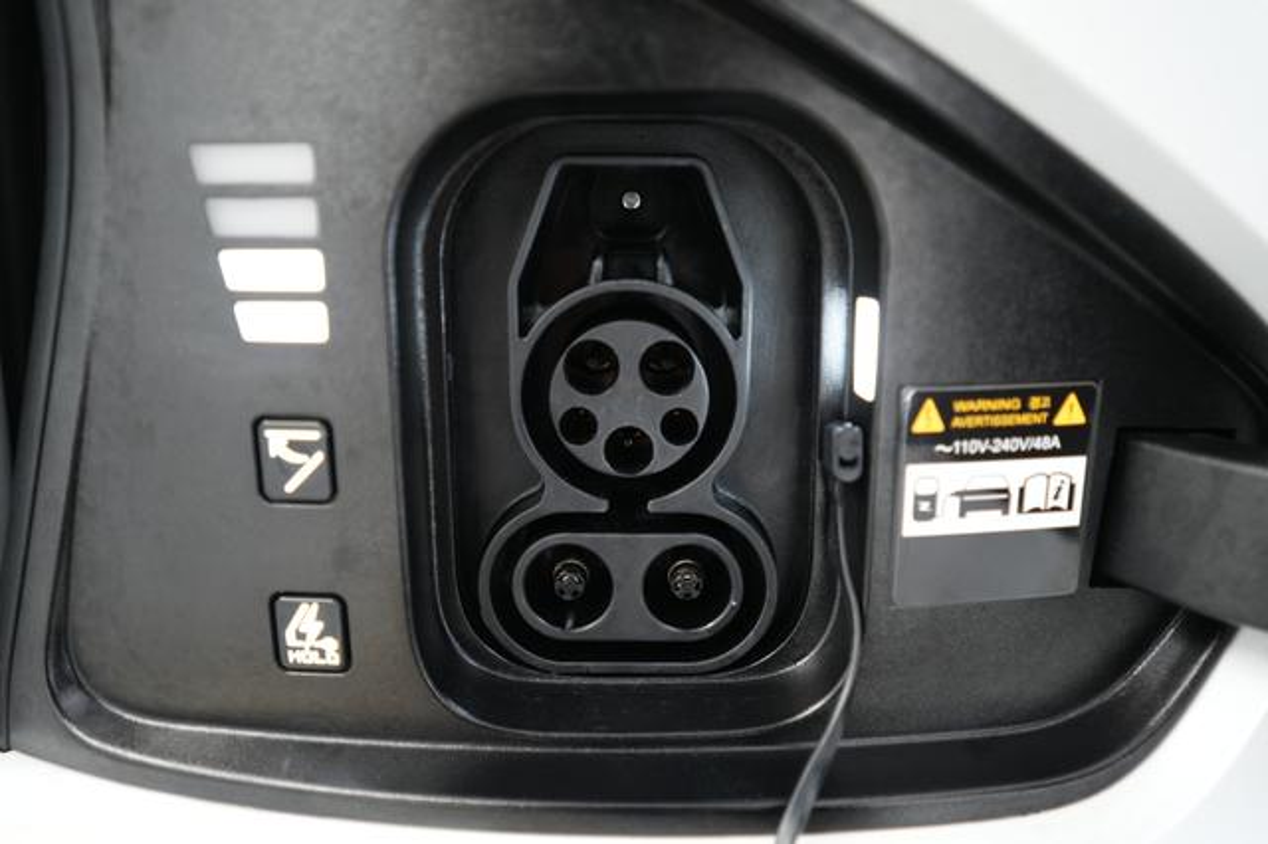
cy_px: 422
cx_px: 634
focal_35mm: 28
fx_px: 986
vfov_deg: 46.4
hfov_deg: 65.5
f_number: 2.8
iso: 1000
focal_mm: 28
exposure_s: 1/30
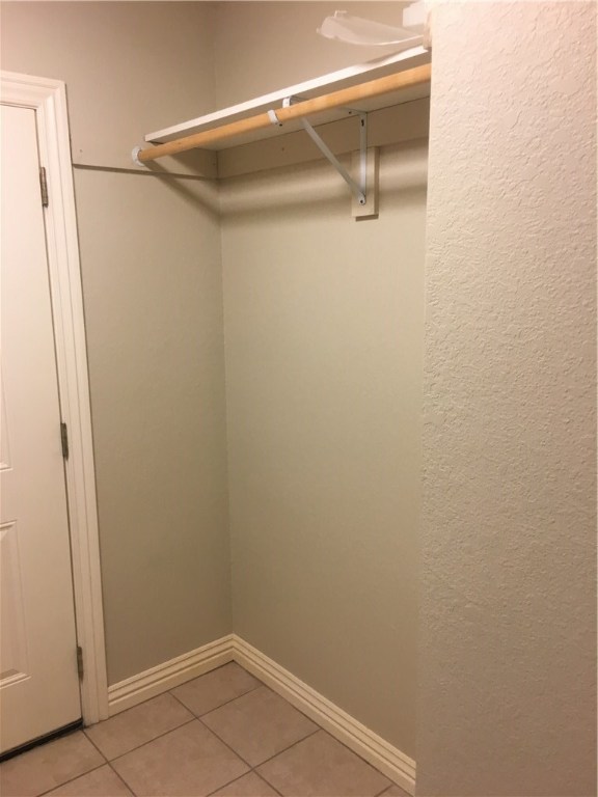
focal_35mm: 29
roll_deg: +0.7
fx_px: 668
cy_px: 398
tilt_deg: -10.1
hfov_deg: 48.2
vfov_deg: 61.7
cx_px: 299
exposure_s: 1/30
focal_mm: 4.15
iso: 50
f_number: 2.2
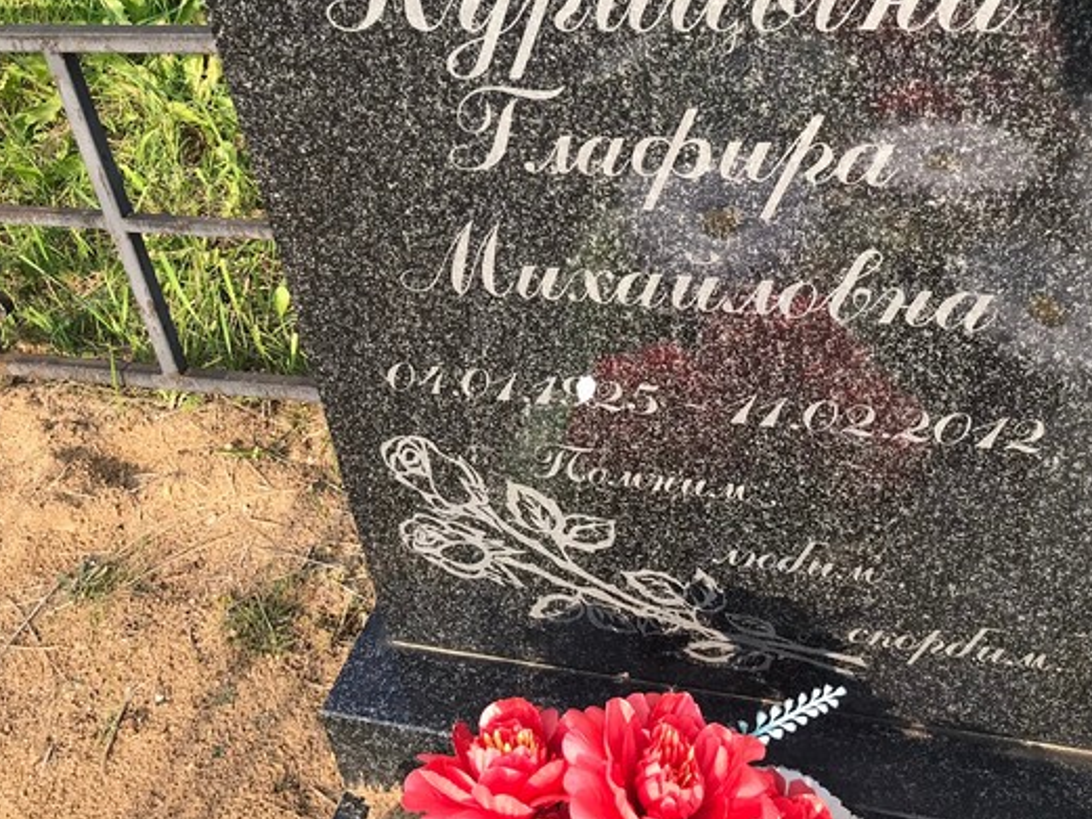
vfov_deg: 33.0
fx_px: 1357
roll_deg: +10.0
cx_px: 576
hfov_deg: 43.8
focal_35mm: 43
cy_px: 220
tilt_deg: -31.7
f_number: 1.8
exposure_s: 1/684
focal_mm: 3.99
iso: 20
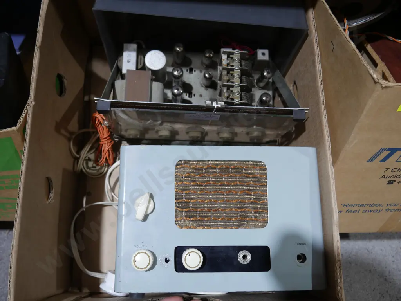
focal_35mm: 30
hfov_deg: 59.9
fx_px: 348
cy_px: 150
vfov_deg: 46.8
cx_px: 200
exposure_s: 1/60
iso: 400
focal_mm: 15
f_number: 3.6
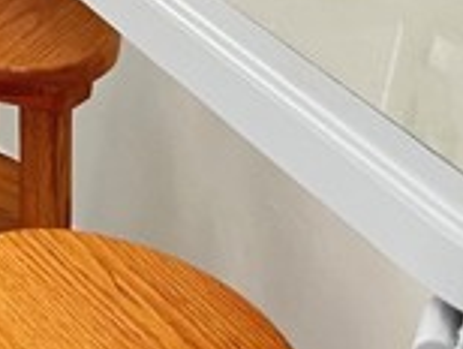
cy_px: -277
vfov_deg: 12.6
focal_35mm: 108
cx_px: -448
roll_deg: -0.2
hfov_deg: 15.0
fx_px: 1447
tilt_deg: -17.6
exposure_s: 1/60
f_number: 1.6
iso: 160
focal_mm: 5.1
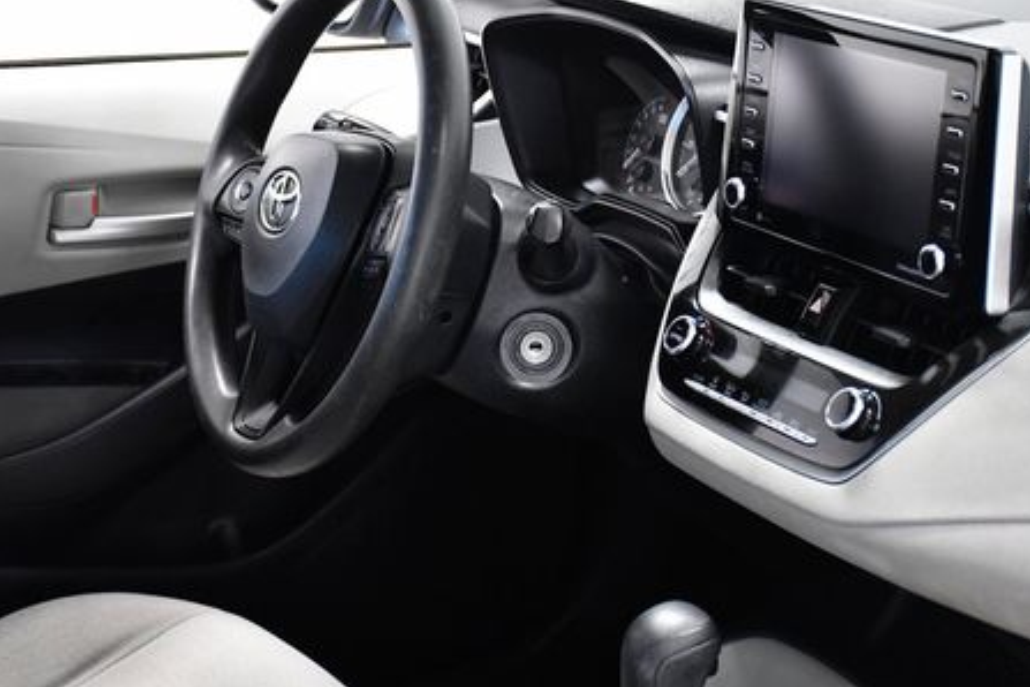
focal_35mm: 86
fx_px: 2460
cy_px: 264
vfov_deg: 15.9
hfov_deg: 23.6
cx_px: 618
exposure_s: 1/125
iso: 2500
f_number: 4.5
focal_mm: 40
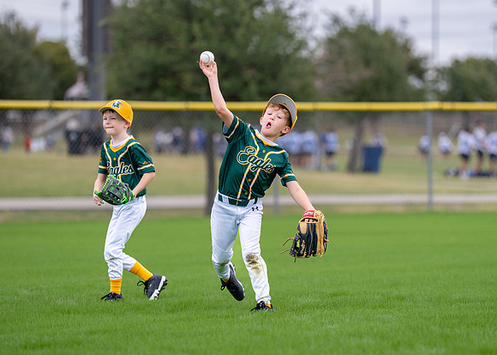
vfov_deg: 6.3
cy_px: 173
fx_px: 3234
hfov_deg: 8.8
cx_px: 275
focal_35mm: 229
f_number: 2.8
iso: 320
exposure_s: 1/1250
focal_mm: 175
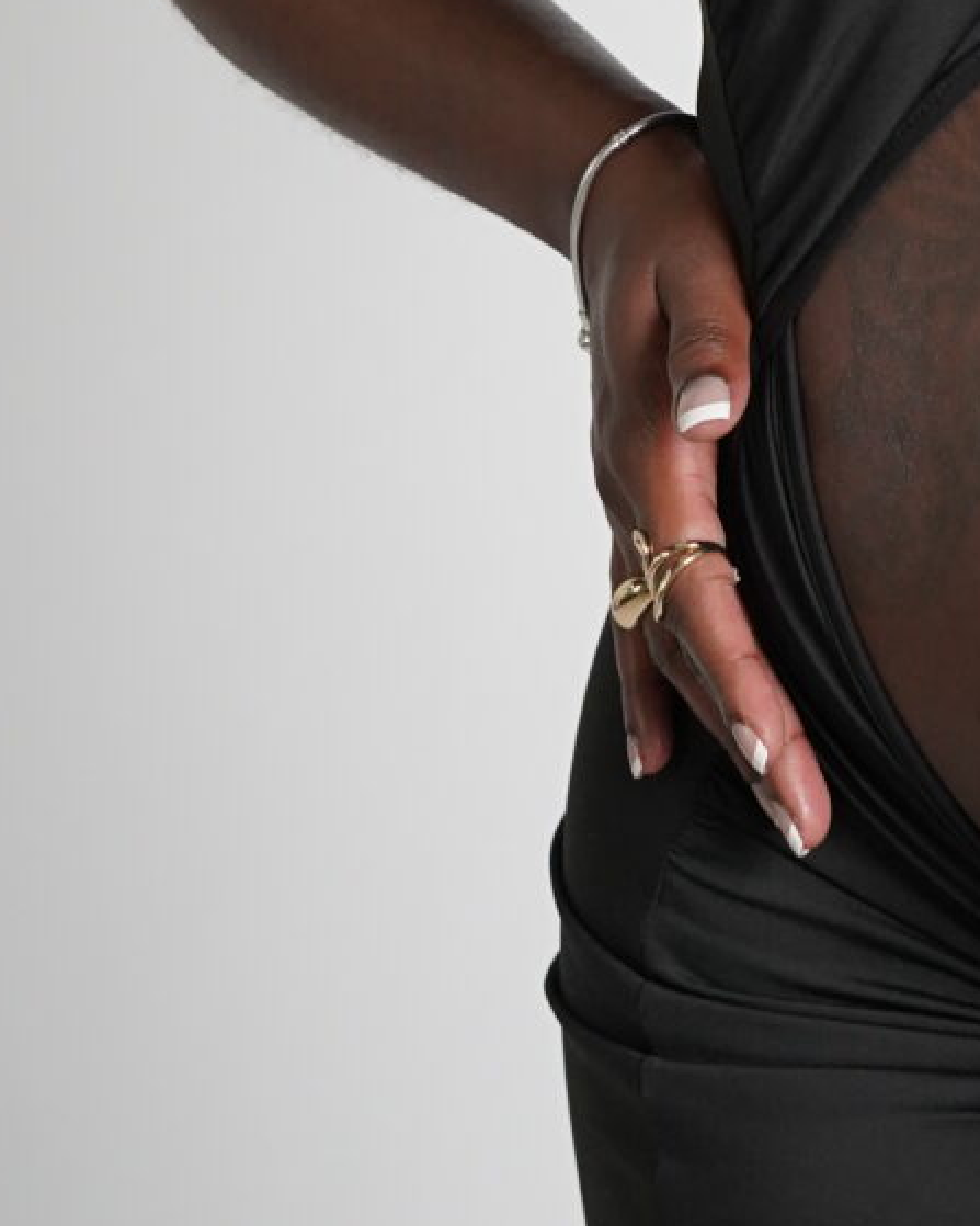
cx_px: 1319
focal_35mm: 215
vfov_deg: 8.8
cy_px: -518
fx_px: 7797
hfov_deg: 7.1
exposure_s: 1/160
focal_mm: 50
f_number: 4
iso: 1600
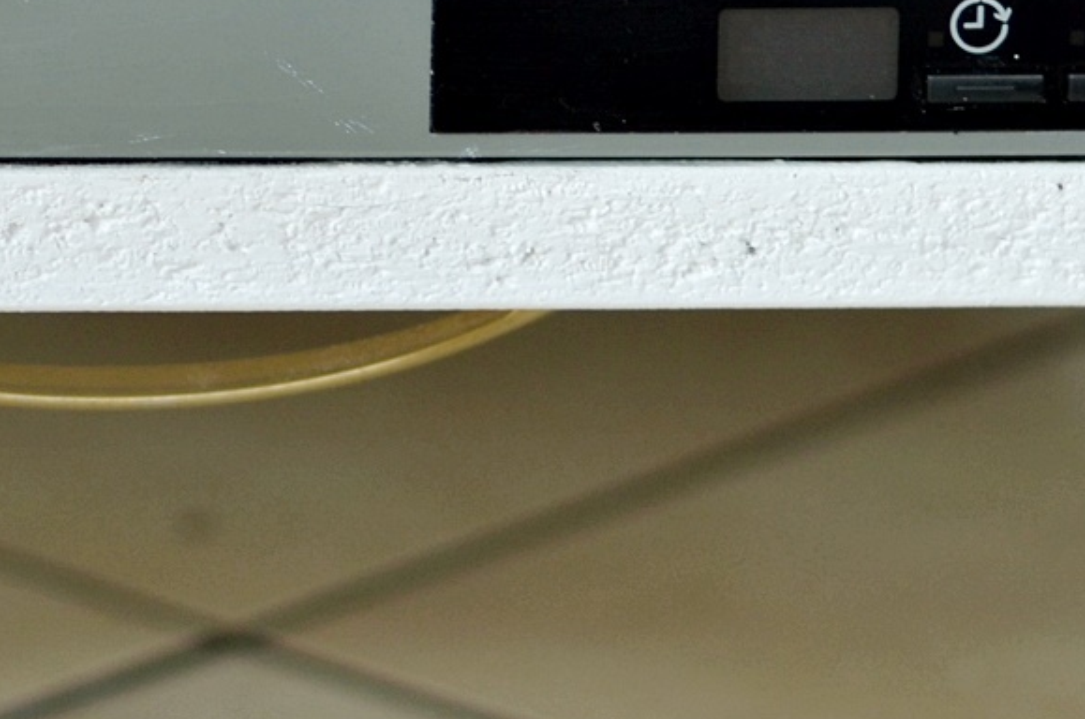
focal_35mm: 259
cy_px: -177
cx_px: 56
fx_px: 7793
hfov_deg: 7.9
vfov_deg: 5.3
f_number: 2.8
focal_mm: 50
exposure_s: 1/100
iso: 250
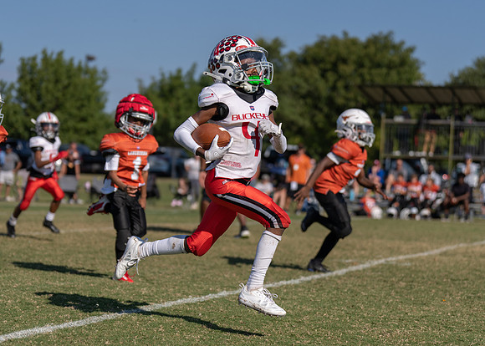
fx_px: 1405
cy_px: 194
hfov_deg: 19.6
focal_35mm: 102
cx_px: 233
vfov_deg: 14.0
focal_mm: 82
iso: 100
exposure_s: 1/4000
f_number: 2.8
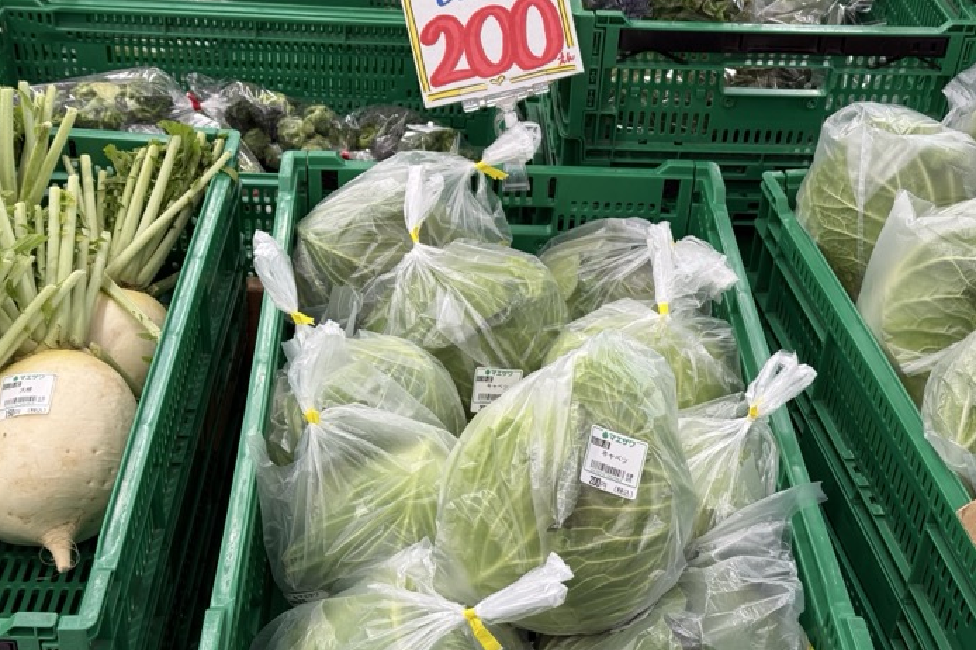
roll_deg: -3.7
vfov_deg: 25.0
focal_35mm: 54
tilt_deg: -35.2
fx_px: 1463
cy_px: 282
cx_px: 501
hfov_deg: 36.9
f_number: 1.78
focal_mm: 6.76
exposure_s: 1/104
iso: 100
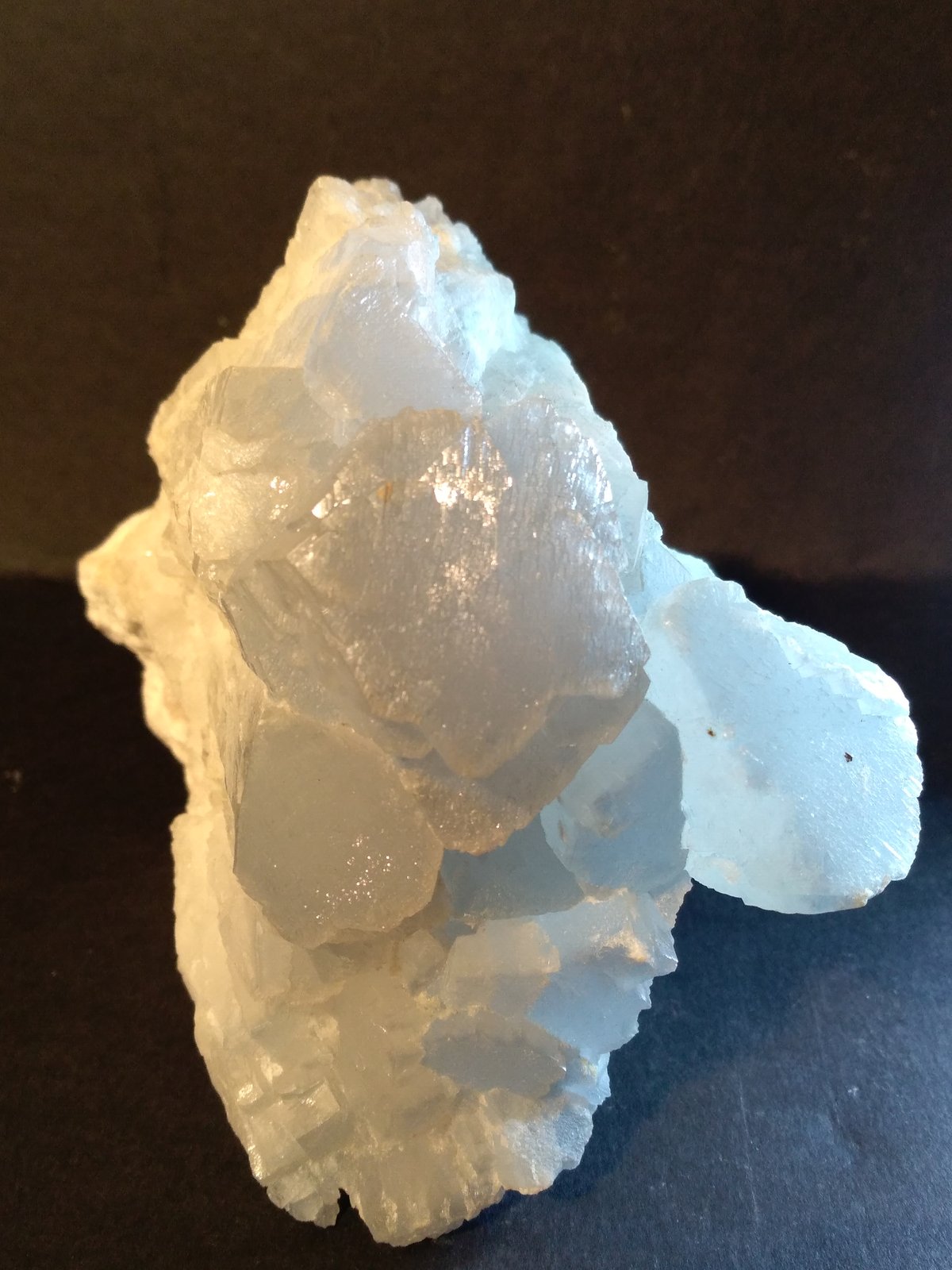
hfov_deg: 53.1
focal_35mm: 26
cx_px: 476
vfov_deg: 67.3
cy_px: 635
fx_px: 953
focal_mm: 3.54
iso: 236
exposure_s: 1/30
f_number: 2
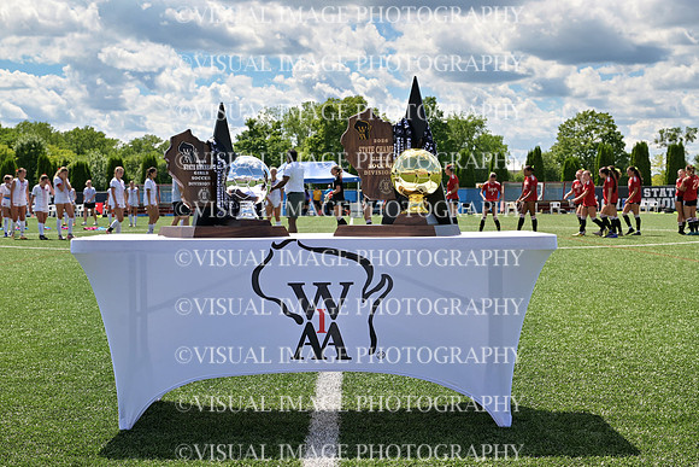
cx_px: 350
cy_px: 234
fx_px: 1068
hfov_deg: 36.2
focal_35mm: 55
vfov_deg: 24.6
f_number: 7.1
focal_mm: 37
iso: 64
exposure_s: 1/250
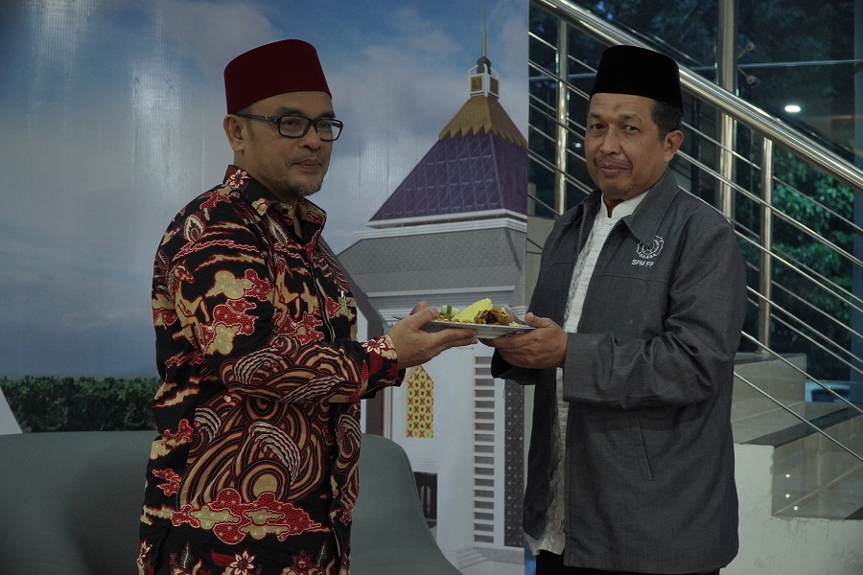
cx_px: 432
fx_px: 1187
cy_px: 288
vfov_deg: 27.3
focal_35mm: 50
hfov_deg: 40.0
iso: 1600
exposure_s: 1/100
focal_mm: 33
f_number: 4
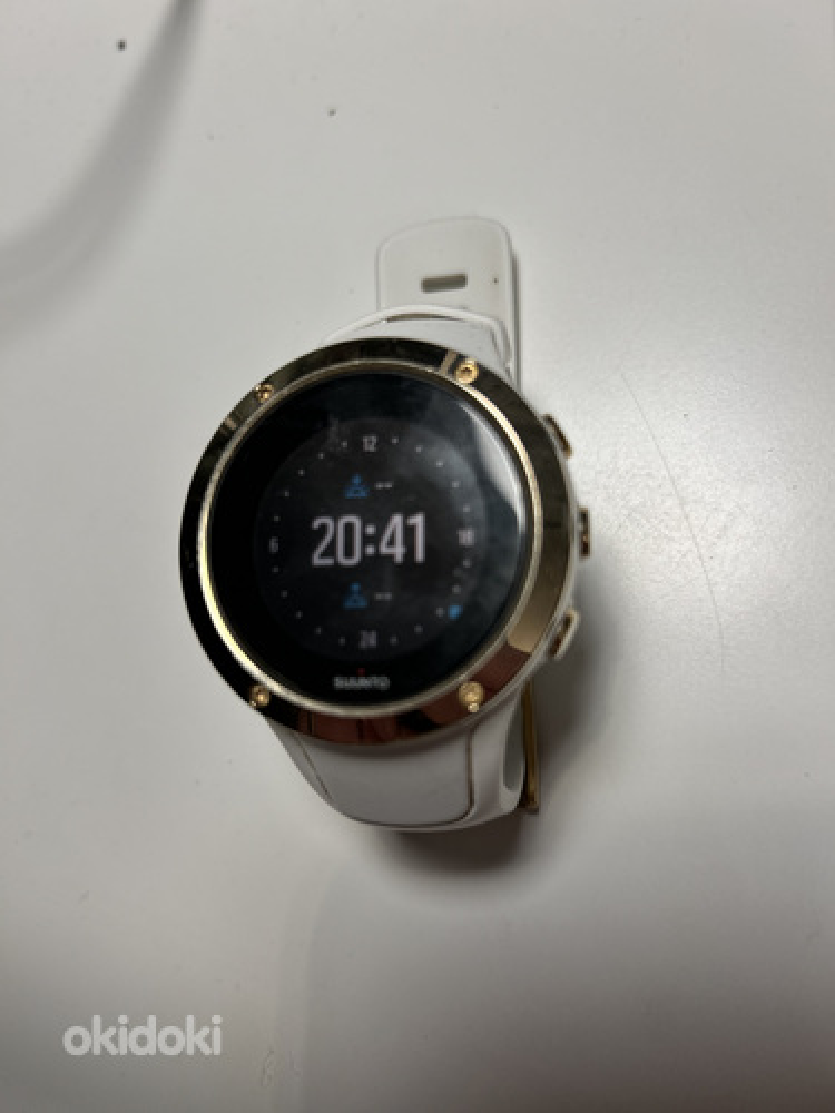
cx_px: 418
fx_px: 836
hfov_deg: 53.1
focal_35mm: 26
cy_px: 556
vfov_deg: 67.3
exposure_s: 1/100
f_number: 1.5
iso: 64
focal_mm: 5.7
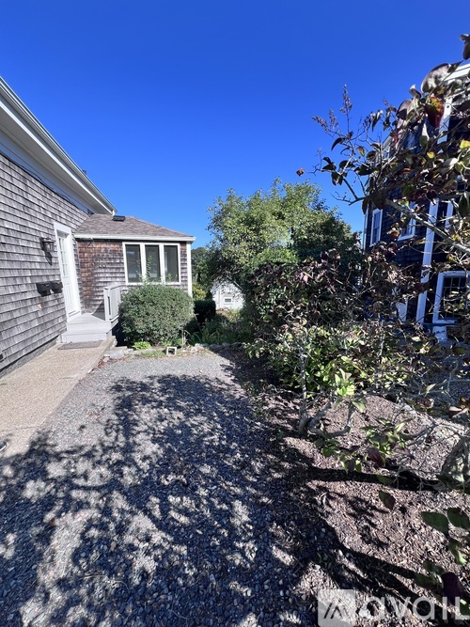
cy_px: 314
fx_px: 235
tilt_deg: -8.5
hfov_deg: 89.9
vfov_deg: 106.2
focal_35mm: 13
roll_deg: +1.5
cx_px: 235
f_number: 1.8
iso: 32
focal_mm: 1.57
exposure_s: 1/622
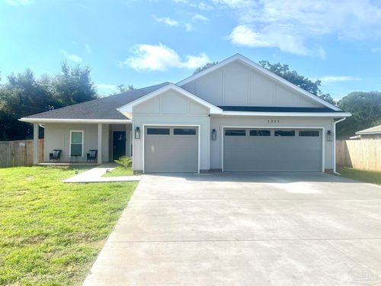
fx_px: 286
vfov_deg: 53.1
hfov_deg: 67.3
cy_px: 143
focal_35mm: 26
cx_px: 190
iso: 50
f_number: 1.6
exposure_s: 1/4310
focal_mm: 5.1
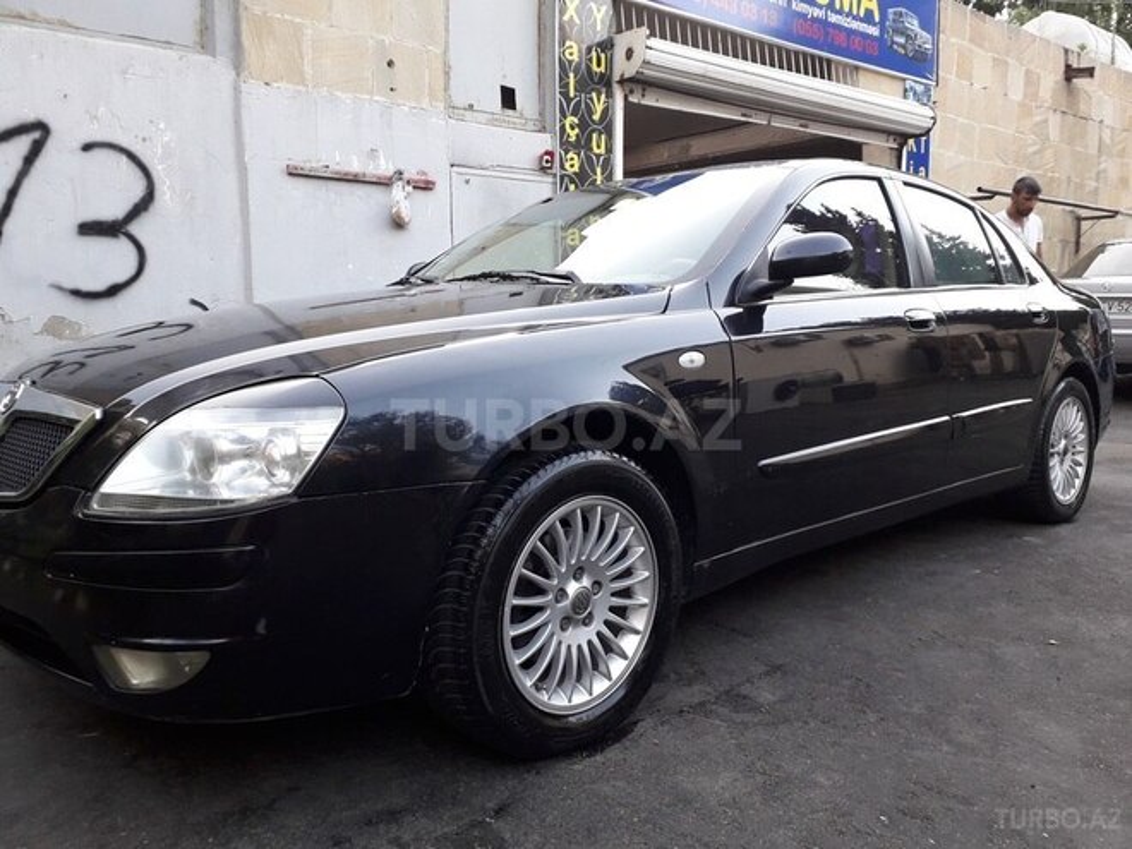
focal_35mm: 27
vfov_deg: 51.4
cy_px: 424
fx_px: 883
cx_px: 566
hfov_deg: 65.3
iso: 80
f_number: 1.9
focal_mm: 3.6
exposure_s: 1/50
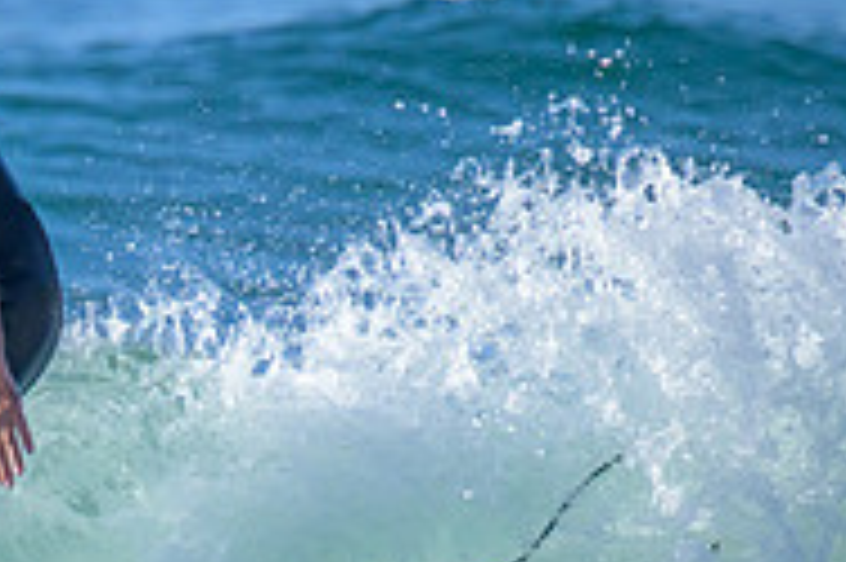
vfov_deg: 0.6
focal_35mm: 2473
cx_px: -346
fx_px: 58063
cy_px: 596
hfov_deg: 0.8
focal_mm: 800
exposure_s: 1/2500
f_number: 11
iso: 2200
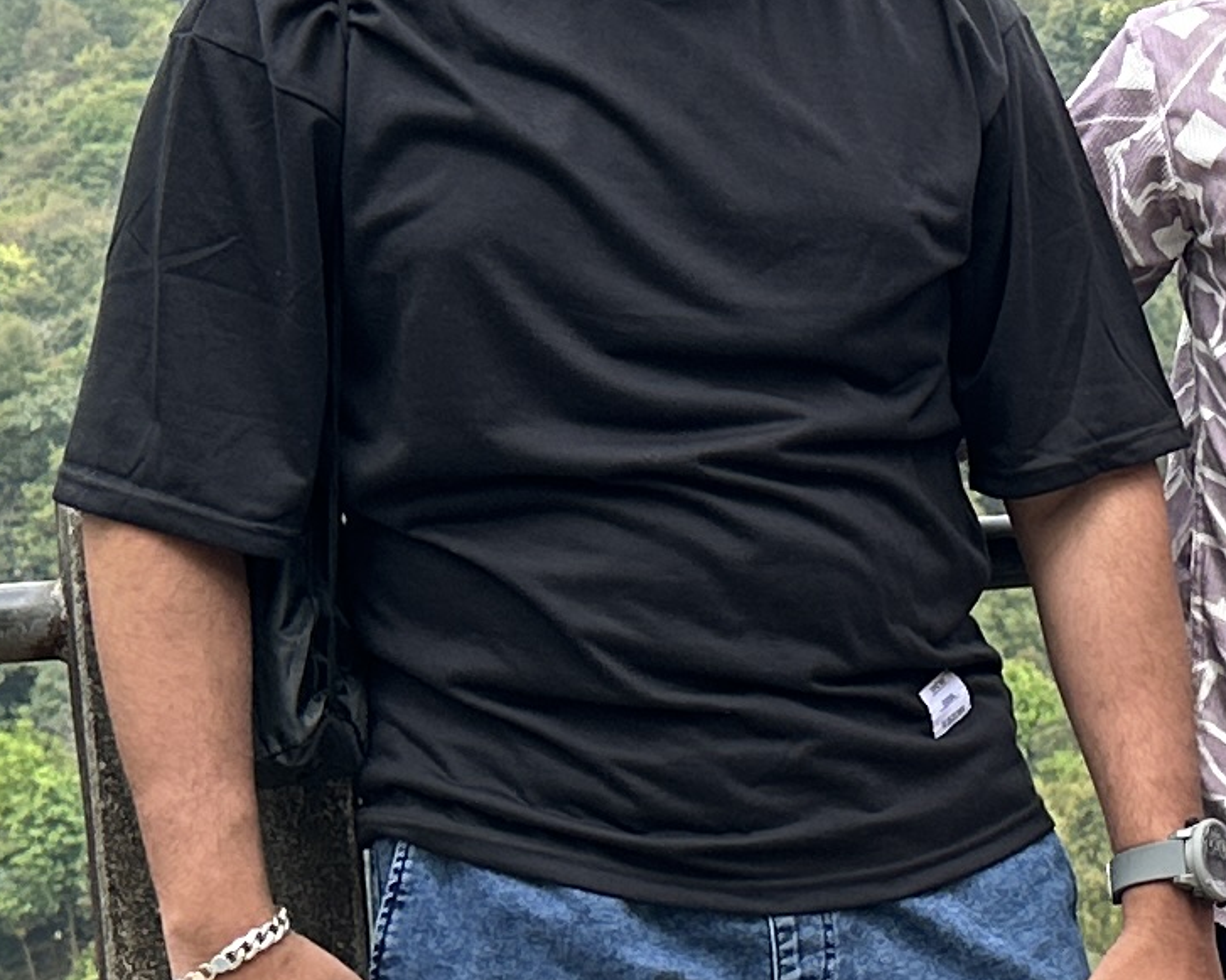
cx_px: 1811
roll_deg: +1.0
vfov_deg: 11.9
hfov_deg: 13.9
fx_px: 4715
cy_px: 624
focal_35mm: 130
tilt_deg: -8.8
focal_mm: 6.86
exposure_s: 1/1473
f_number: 1.78
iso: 80
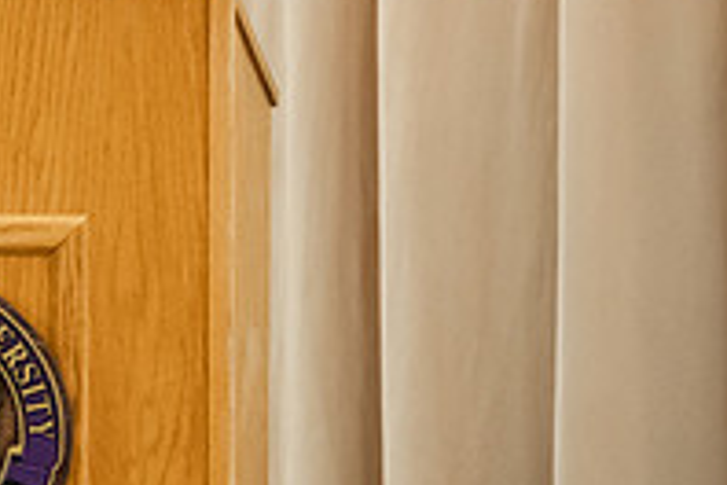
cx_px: -250
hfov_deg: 4.0
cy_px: 39
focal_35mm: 513
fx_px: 10359
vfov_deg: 2.7
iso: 3200
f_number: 3.2
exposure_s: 1/200
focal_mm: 175
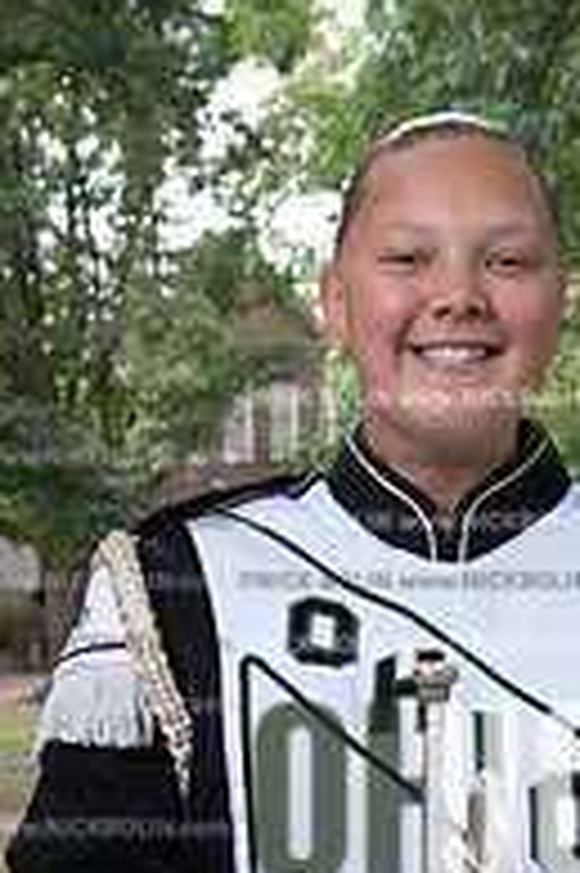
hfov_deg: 13.3
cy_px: 828
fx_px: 2469
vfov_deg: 19.6
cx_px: 441
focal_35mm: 102
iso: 800
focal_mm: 44
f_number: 8
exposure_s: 1/100
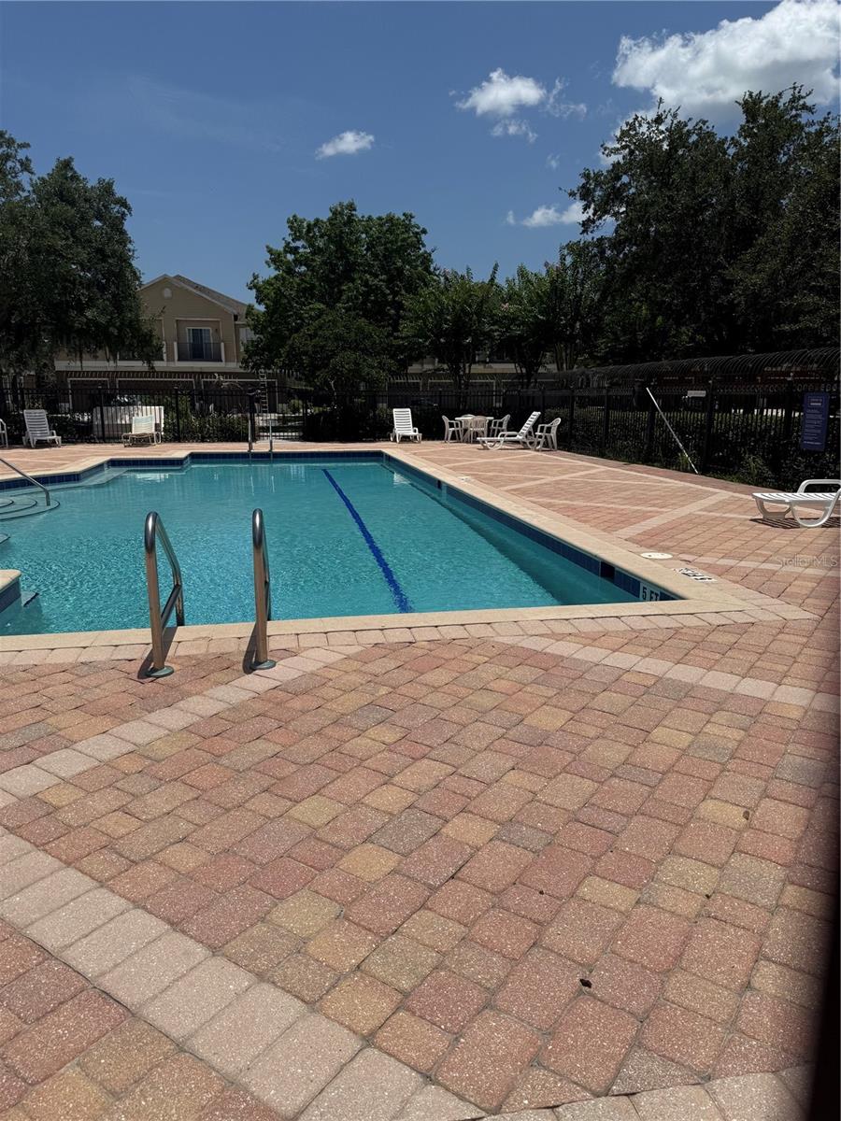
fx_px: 777
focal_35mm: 24
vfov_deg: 71.6
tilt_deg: -11.3
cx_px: 420
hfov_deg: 56.8
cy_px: 560
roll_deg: -0.1
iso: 80
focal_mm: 6.76
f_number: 1.78
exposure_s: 1/11905
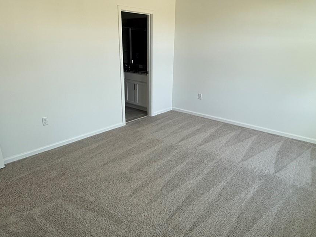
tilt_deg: -19.9
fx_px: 237
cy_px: 127
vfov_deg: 53.0
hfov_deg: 67.3
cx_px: 162
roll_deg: -1.1
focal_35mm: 26
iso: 160
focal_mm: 2.22
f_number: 2.2
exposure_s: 1/120
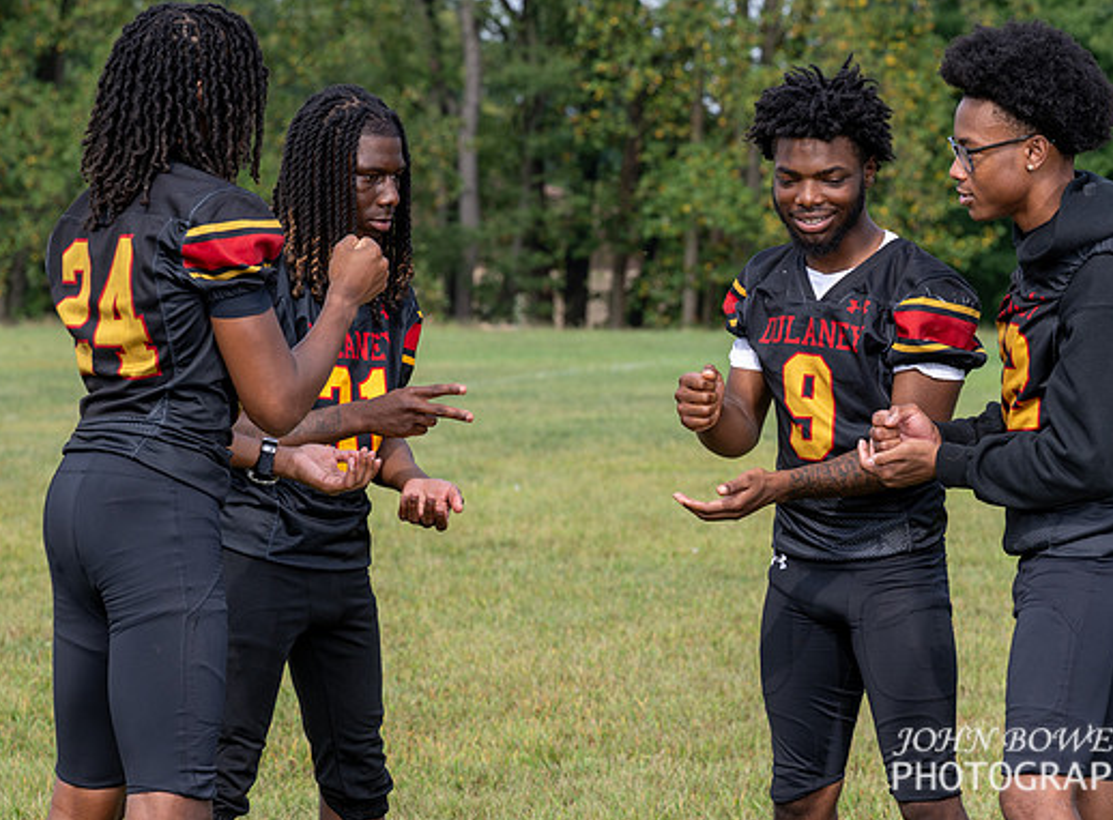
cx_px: 802
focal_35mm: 165
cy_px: 429
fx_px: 5273
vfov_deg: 8.9
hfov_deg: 12.0
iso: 125
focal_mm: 115
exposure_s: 1/200
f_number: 7.1
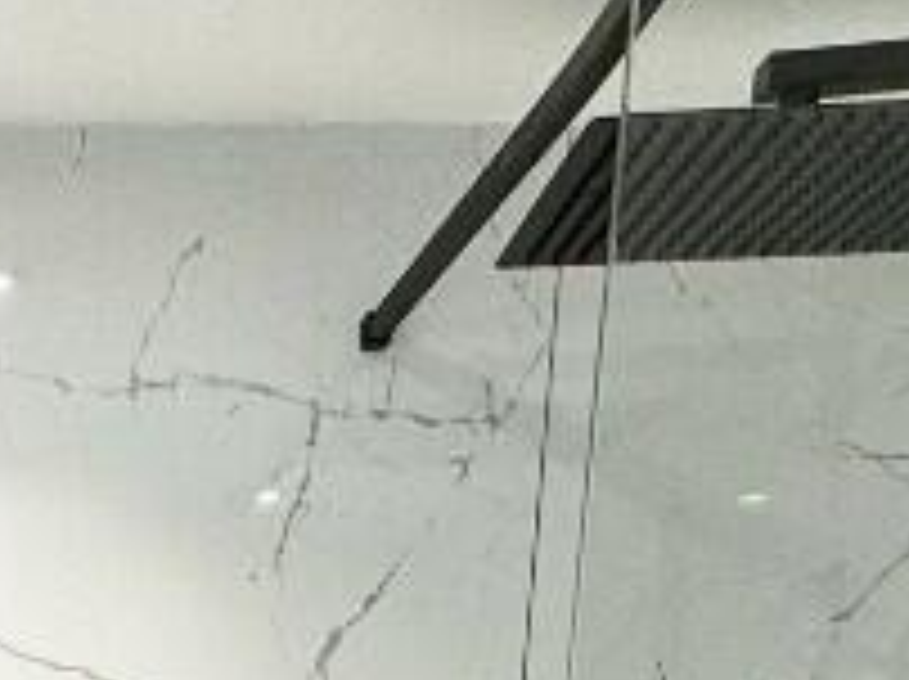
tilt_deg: -20.2
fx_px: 1862
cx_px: 18
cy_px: 1527
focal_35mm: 71
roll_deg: +0.0
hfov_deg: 26.1
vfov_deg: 14.9
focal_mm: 2.22
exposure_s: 1/100
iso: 100
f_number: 2.2
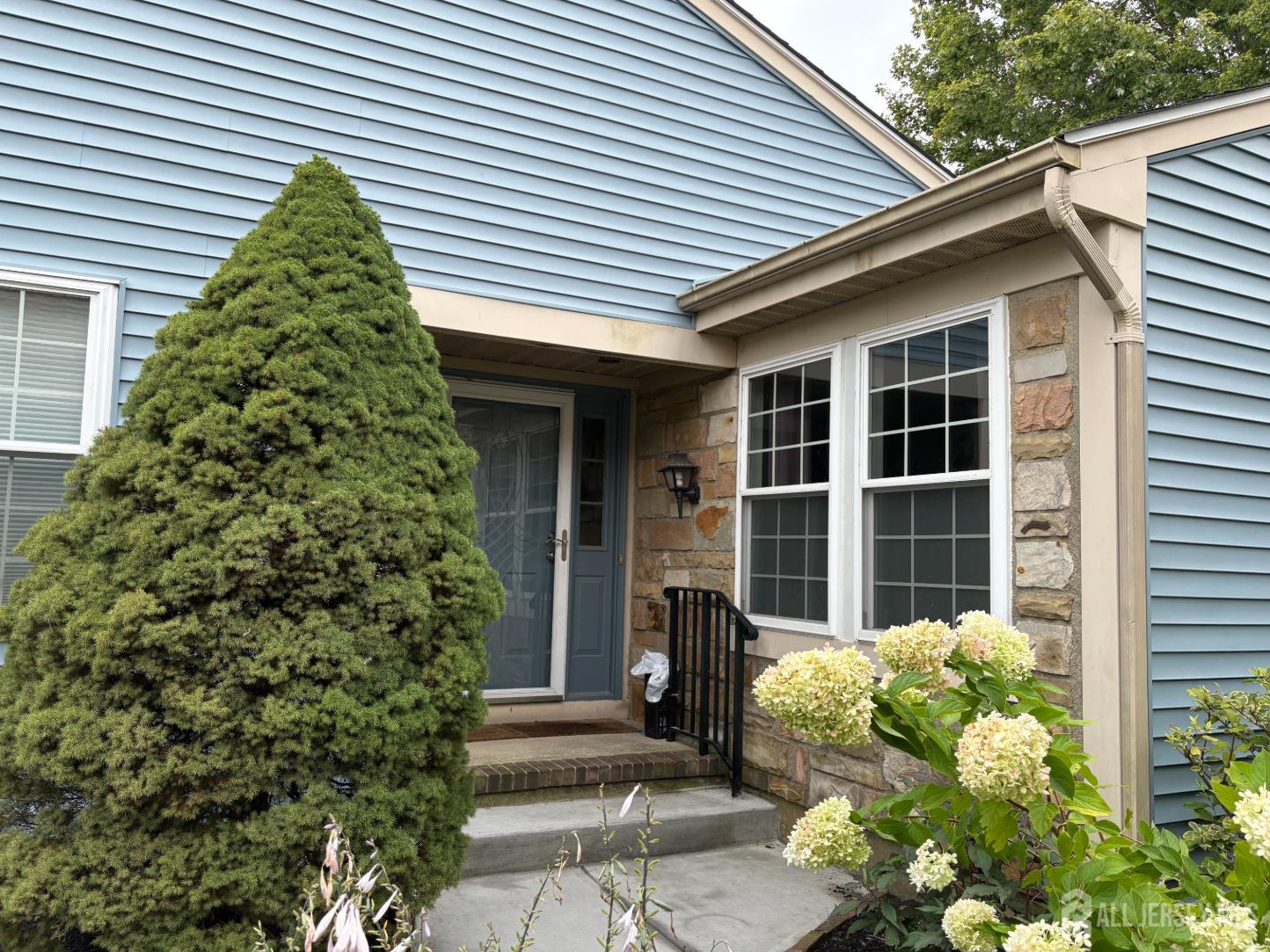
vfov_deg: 51.3
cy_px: 458
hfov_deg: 65.3
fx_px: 991
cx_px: 619
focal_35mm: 27
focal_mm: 5.96
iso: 50
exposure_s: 1/747
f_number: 1.6
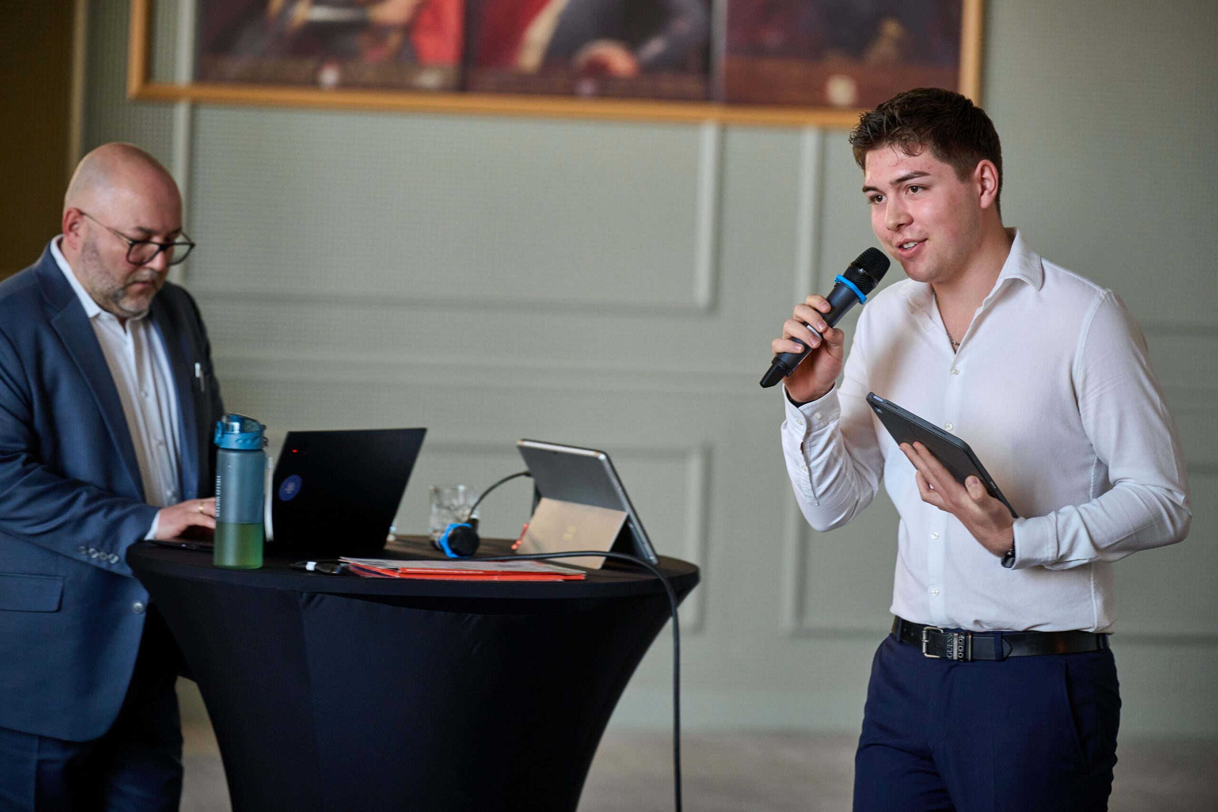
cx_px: 609
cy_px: 406
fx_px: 4331
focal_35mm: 128
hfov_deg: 16.0
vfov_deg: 10.7
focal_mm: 128
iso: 900
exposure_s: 1/160
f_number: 2.8
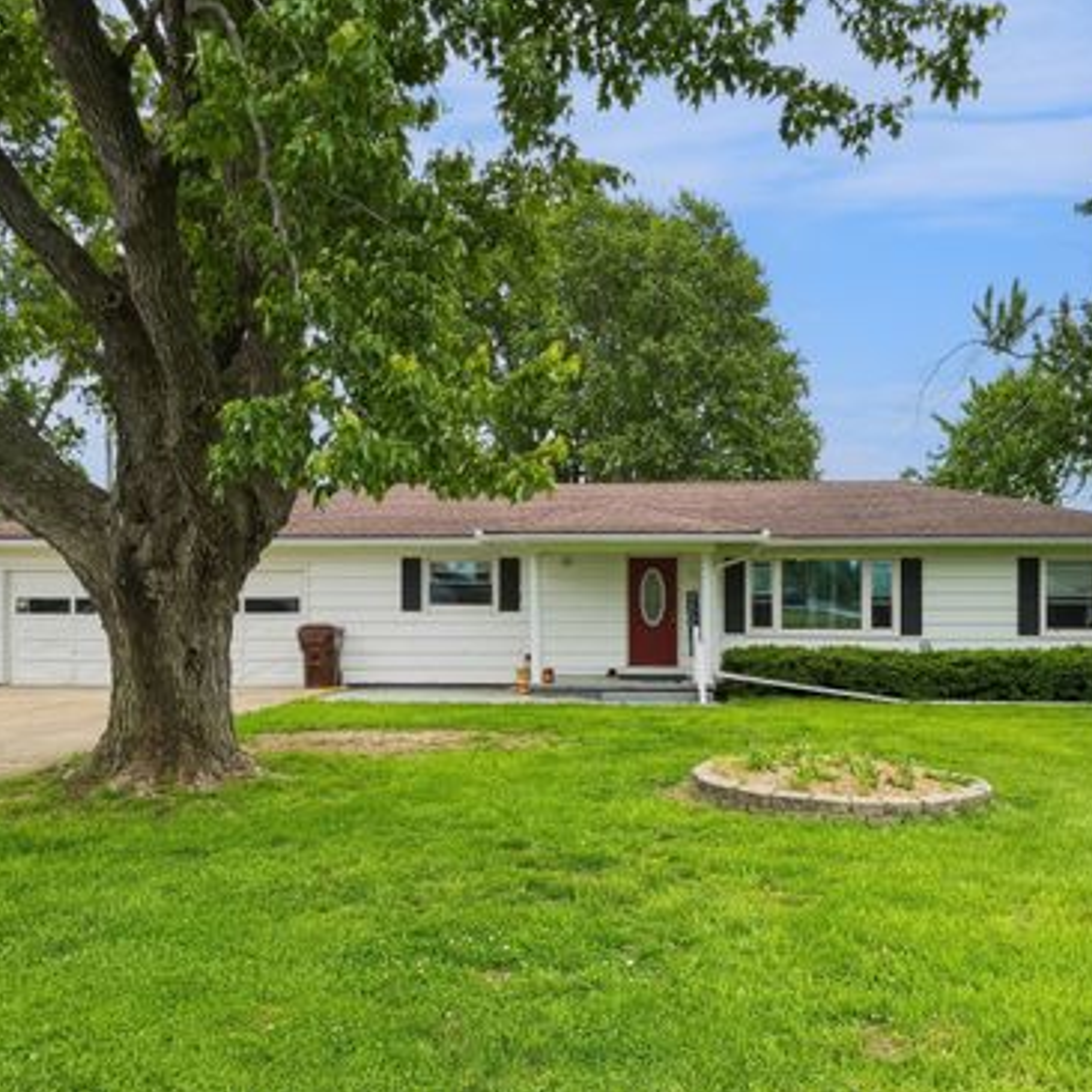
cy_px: 547
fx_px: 1035
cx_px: 588
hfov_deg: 55.6
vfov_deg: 55.6
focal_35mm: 29
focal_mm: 6.8
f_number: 1.8
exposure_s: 1/1150
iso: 80
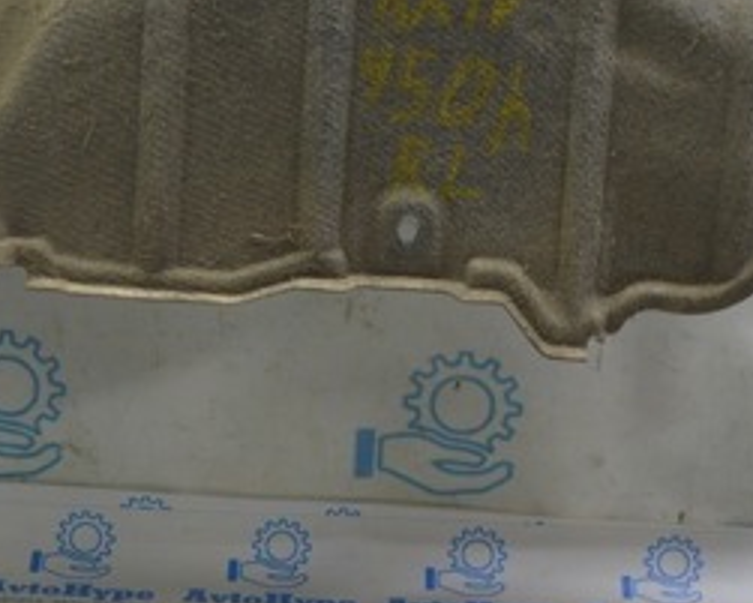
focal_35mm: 86
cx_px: 312
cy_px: 314
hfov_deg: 22.2
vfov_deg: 17.9
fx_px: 1917
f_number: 5.6
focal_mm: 24
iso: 400
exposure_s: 1/20
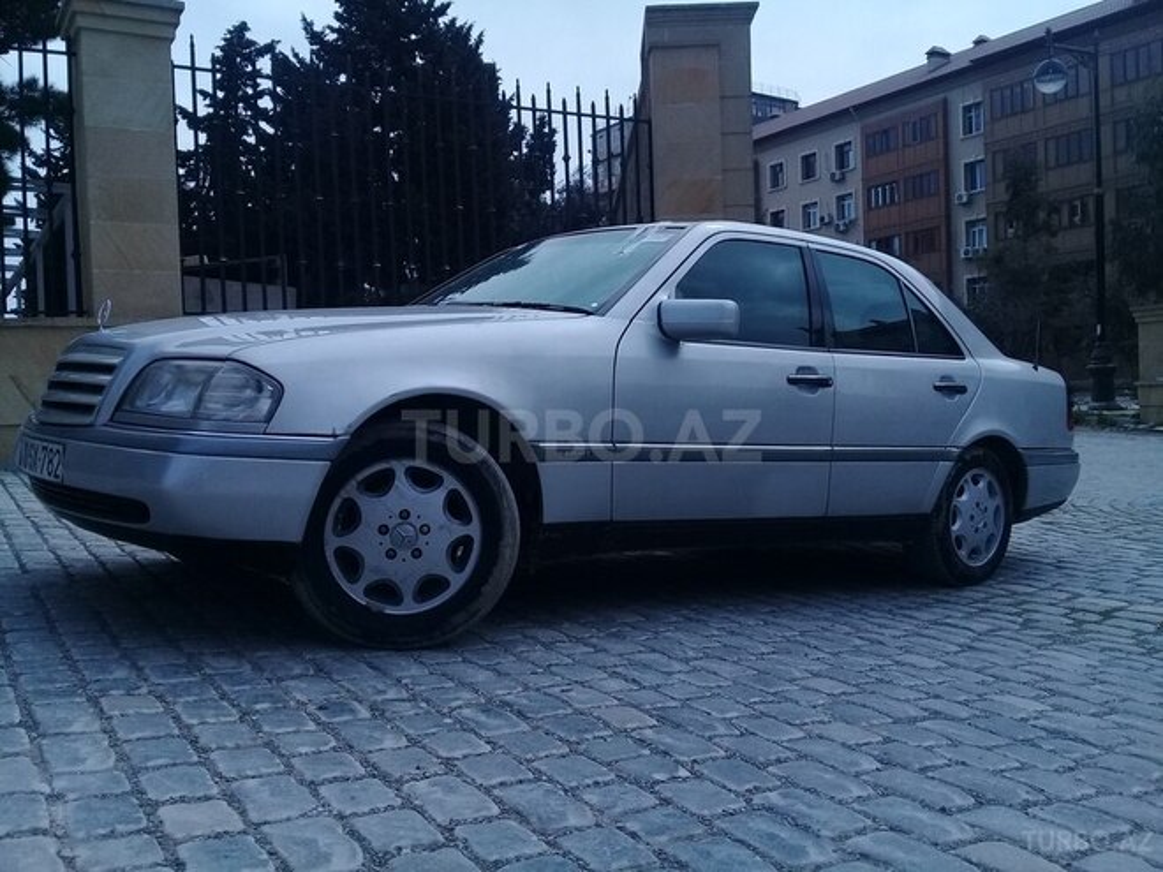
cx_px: 582
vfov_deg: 45.4
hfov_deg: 58.4
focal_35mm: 31
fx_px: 1042
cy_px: 436
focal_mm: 3.3
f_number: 2.2
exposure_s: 1/1876
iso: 64
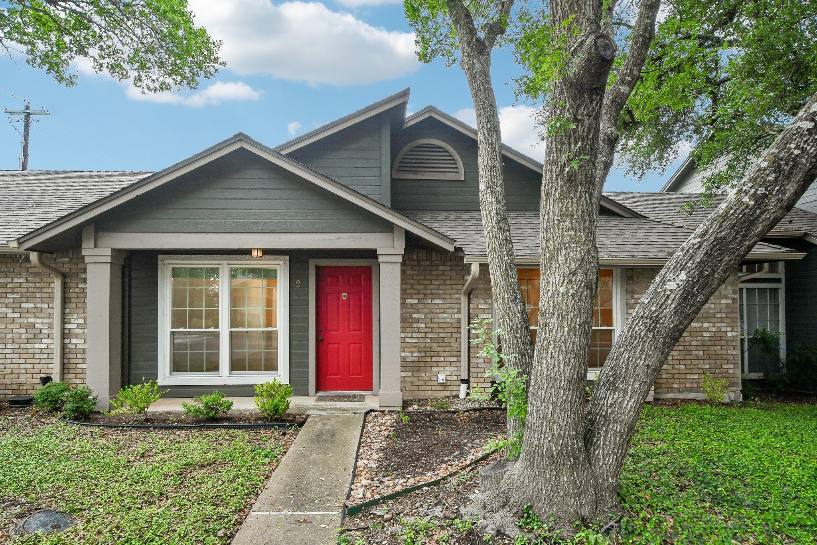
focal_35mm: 20
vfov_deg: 63.2
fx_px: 442
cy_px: 272
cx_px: 408
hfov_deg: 85.4
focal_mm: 13
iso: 400
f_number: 8
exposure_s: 1/30
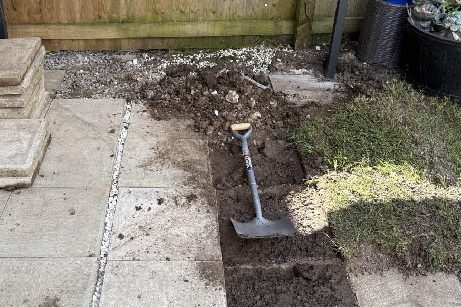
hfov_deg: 47.9
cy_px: 146
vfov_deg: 33.4
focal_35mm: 40
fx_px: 512
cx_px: 166
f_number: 1.78
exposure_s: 1/677
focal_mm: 6.76
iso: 80
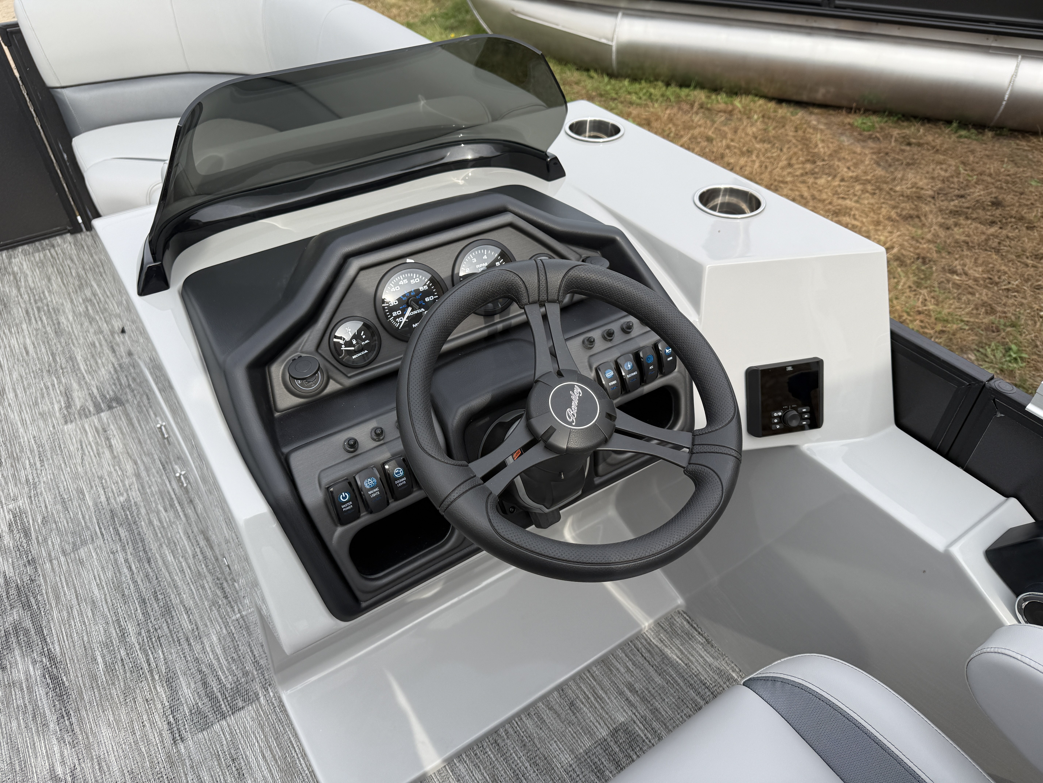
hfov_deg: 71.6
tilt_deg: -39.4
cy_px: 392
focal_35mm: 24
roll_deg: -1.4
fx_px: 723
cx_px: 522
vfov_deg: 56.8
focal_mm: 6.76
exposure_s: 1/1385
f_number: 1.78
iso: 80
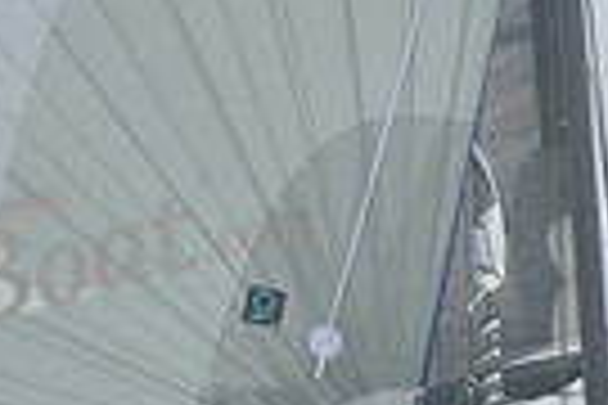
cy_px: 457
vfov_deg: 1.6
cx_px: 549
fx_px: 14490
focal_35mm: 858
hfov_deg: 2.4
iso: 250
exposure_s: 1/800
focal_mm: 200
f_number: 10
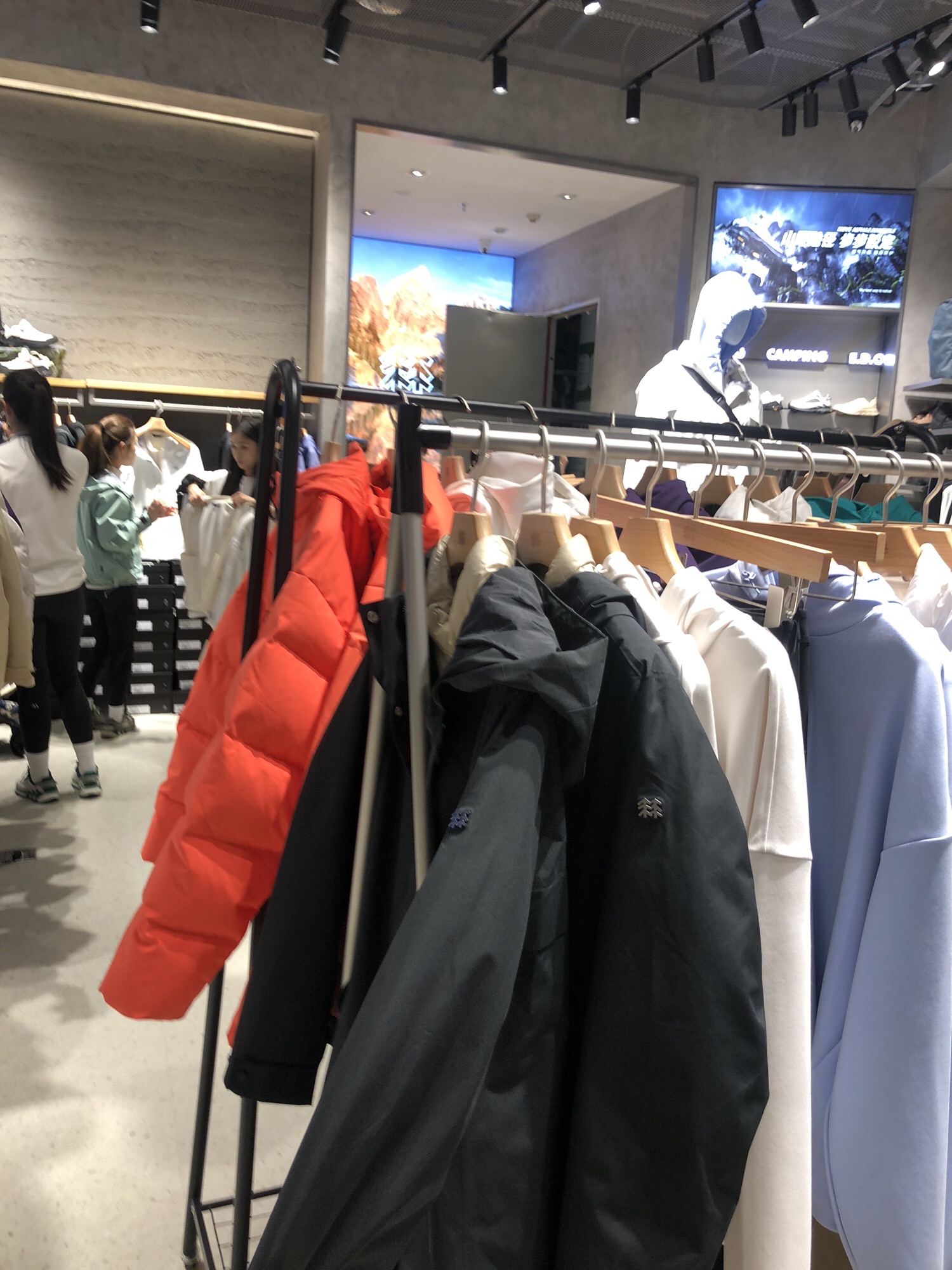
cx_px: 476
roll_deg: -1.8
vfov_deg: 63.4
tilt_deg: -6.5
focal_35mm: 28
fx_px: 1027
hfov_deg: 49.7
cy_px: 635
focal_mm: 4
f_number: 1.8
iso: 25
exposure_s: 1/50
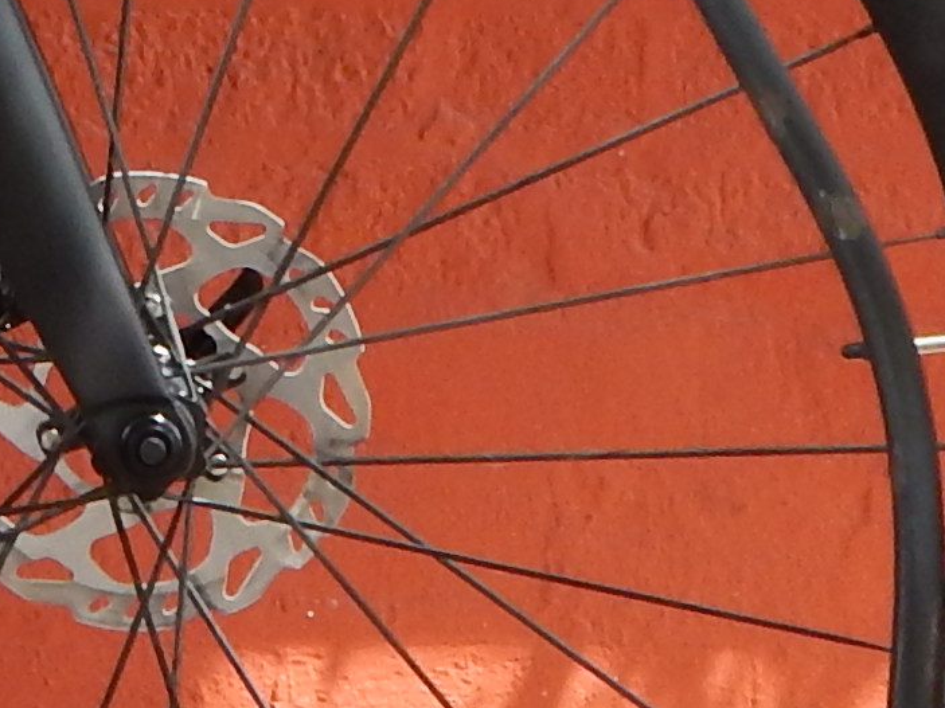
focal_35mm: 282
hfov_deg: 6.9
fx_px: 7697
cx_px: -516
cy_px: -794
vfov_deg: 5.2
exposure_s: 1/320
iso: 125
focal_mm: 7.7
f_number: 3.6
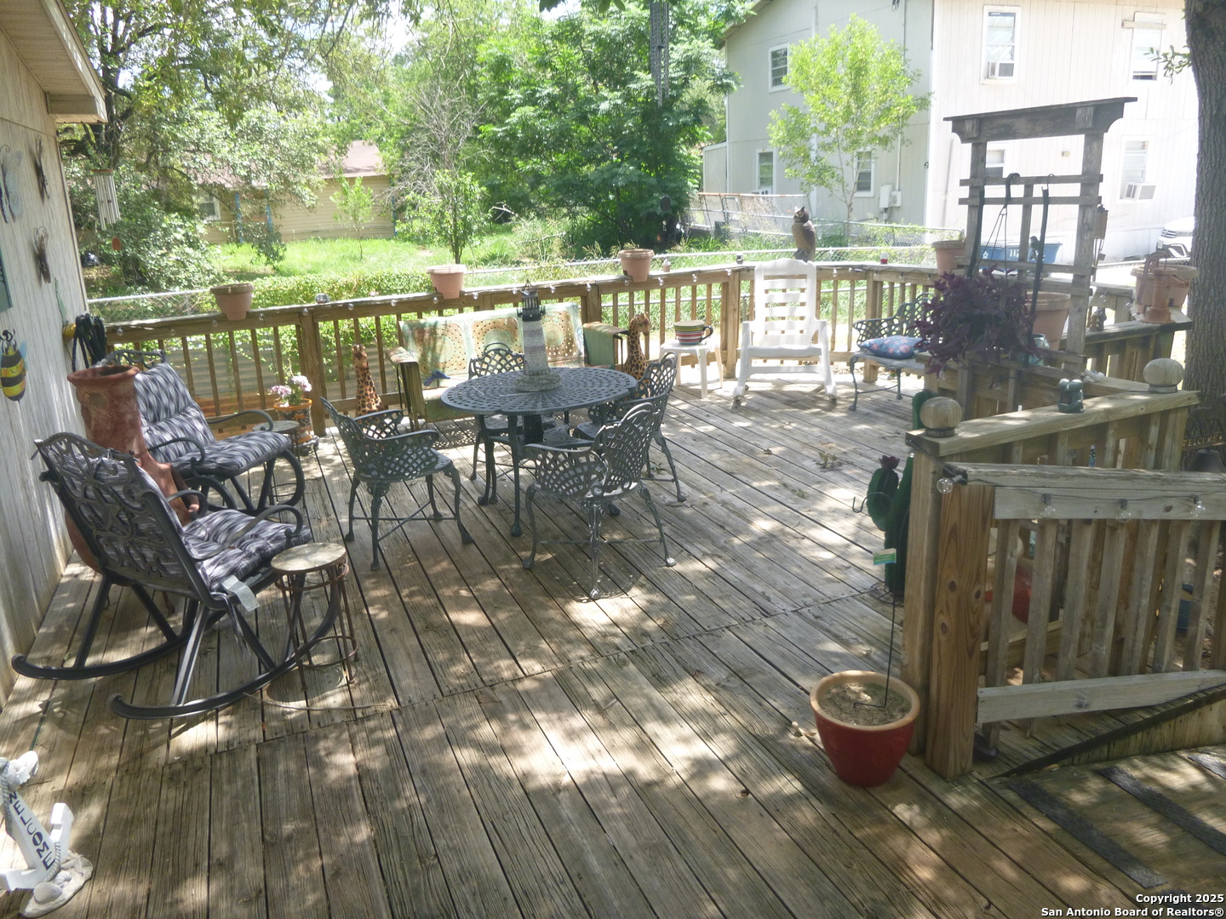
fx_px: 885
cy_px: 460
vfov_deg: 54.9
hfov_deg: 69.4
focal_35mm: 25
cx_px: 613
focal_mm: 4.5
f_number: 3.9
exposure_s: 1/80
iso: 100
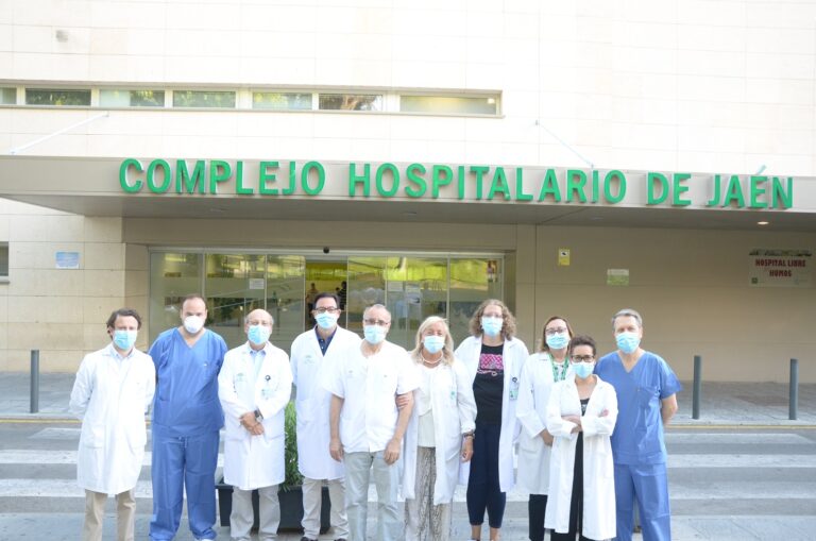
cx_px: 408
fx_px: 713
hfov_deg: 59.6
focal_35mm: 32
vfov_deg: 41.6
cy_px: 270
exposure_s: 1/160
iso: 800
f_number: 6.3
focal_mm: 21
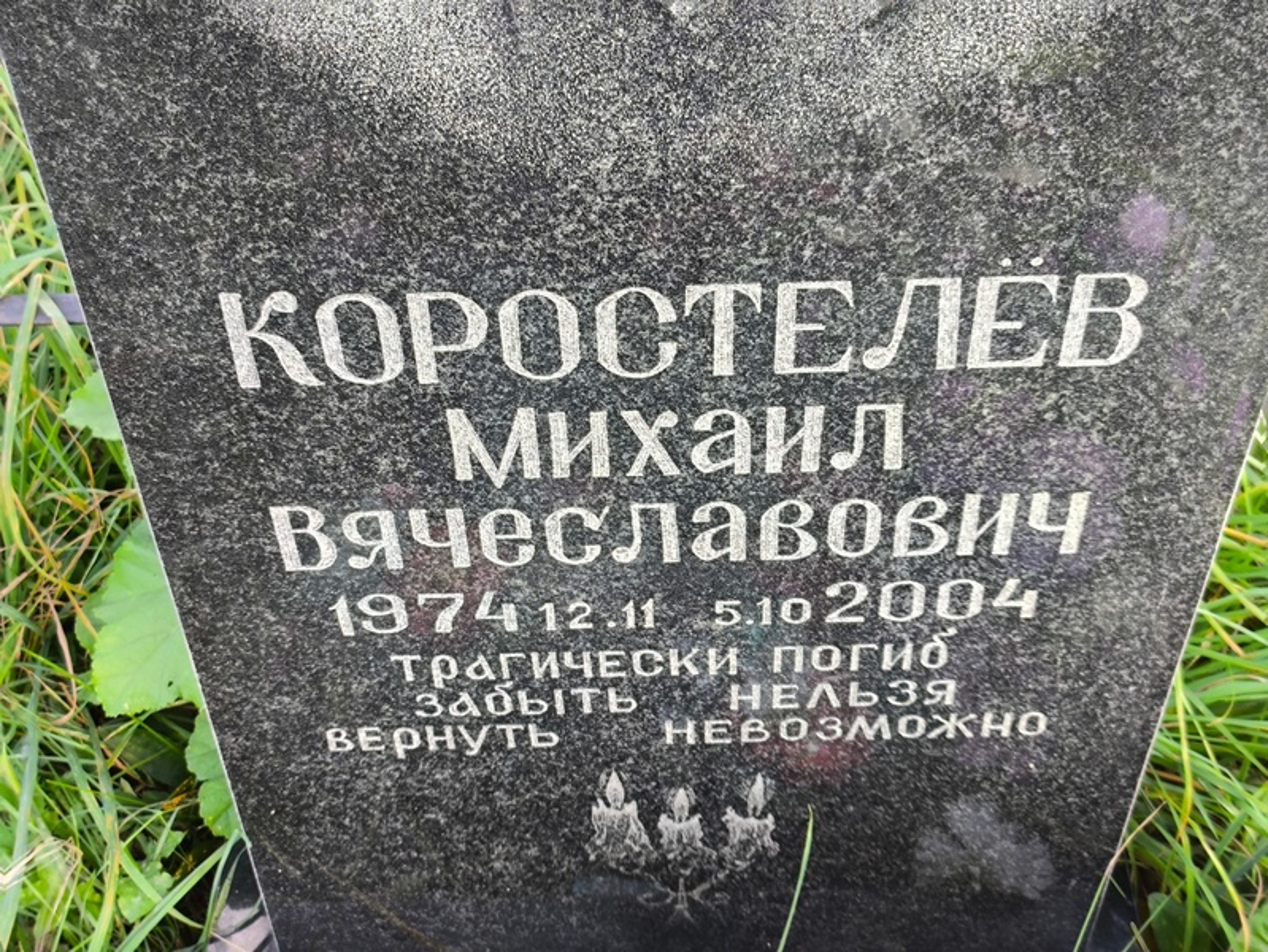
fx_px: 1832
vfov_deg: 29.1
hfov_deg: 38.2
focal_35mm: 50
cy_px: 476
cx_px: 634
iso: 50
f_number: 1.7
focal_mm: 4.71
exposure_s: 1/60
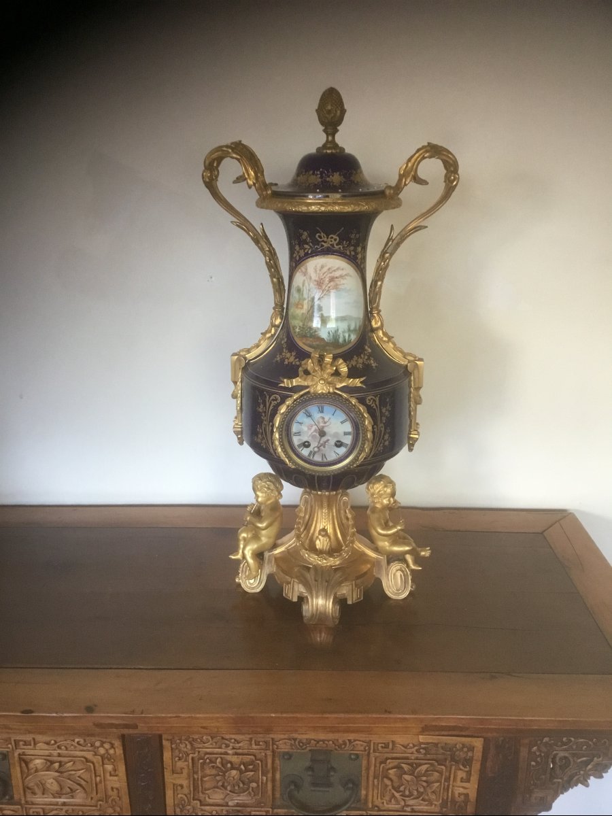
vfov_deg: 58.4
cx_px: 306
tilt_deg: -19.2
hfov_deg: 45.4
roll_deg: -1.0
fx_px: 731
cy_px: 408
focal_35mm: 31
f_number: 2.4
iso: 160
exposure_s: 1/33
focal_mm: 3.3
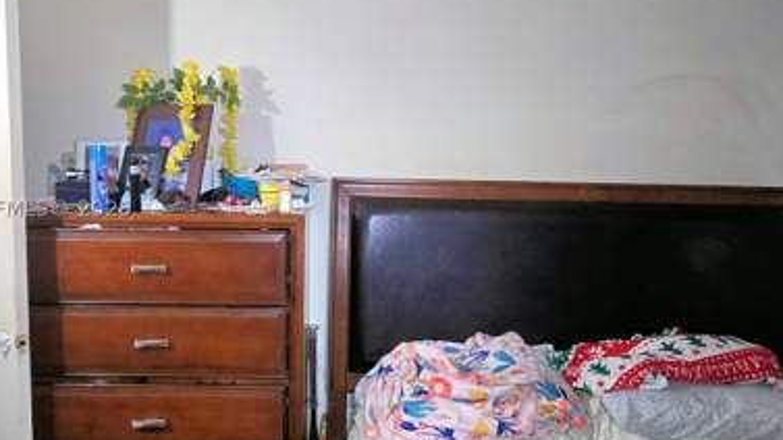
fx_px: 374
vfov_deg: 61.0
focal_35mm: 18
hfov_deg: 91.7
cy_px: 209
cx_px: 322
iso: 250
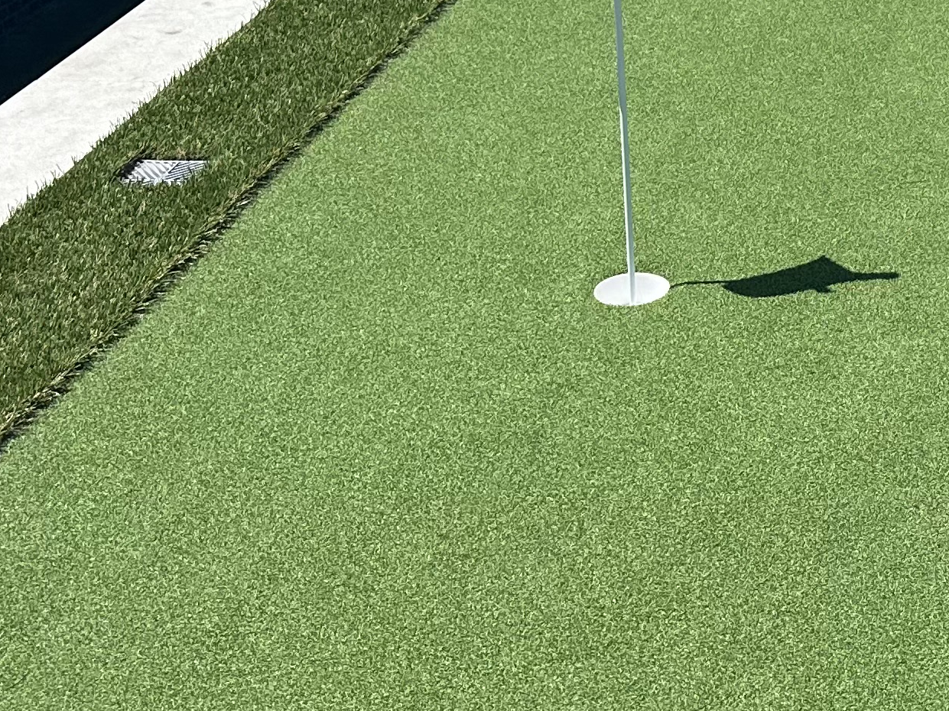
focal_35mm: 78
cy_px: 87
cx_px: 1195
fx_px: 2138
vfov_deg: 18.6
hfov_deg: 22.6
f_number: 1.78
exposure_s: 1/5000
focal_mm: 6.86
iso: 80
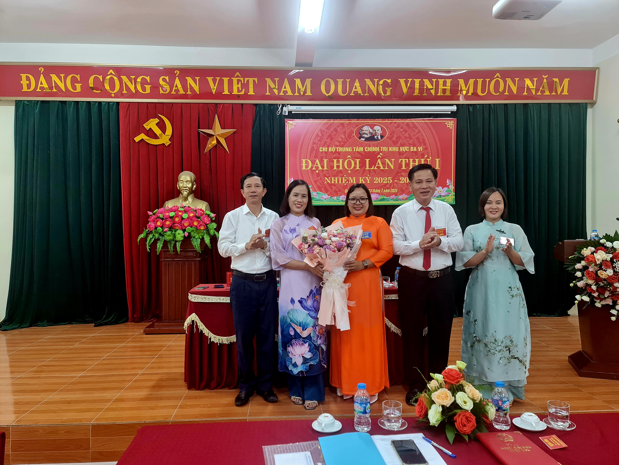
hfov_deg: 69.4
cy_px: 232
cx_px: 310
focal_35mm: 25
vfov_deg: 54.9
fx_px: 447
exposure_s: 1/60.2
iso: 250
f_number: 1.8
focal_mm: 7
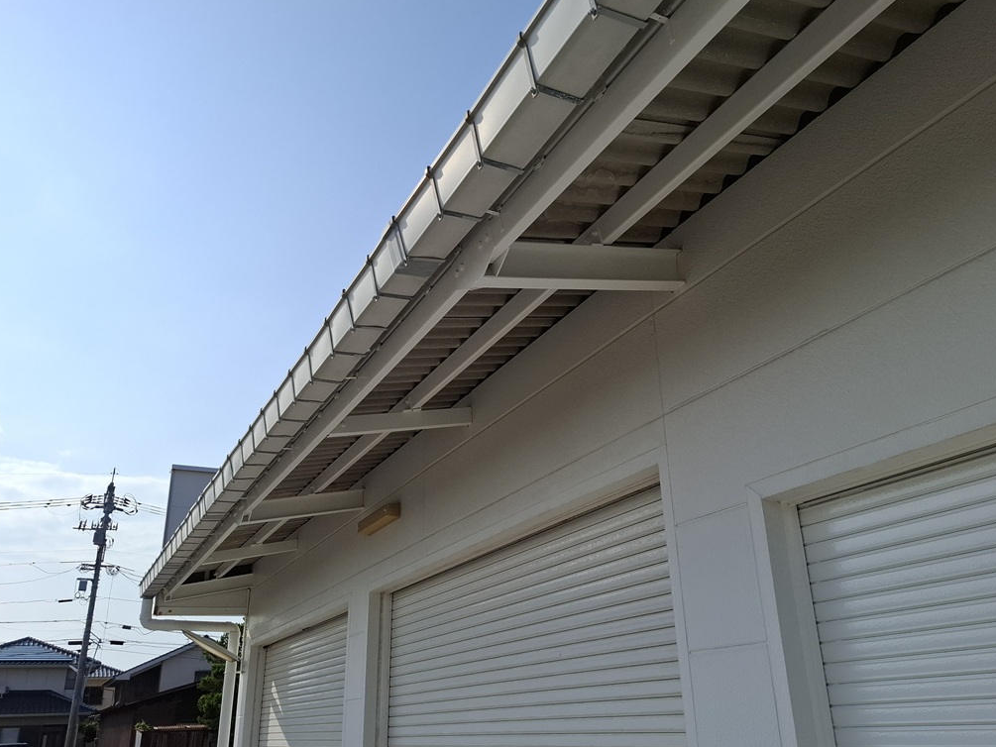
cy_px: 394
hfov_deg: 63.4
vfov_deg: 49.7
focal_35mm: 28
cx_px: 536
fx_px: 806
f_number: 1.8
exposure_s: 1/5208
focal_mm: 5.54
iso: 50
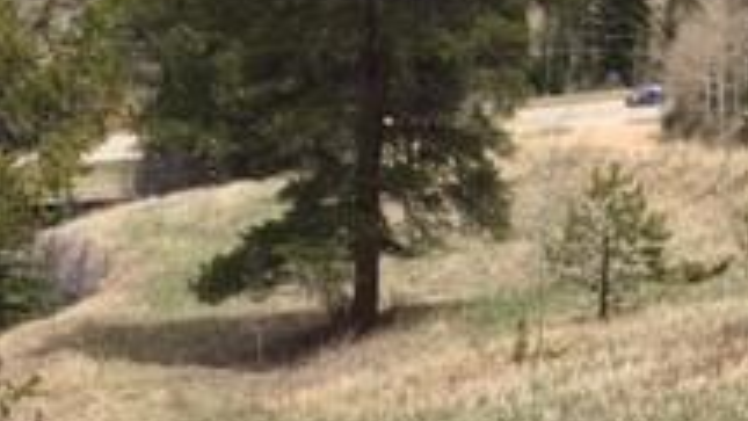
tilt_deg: -10.9
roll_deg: -3.3
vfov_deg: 12.8
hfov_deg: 21.5
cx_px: 828
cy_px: 334
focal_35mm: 94
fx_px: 1865
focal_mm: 4.15
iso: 32
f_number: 2.2
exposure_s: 1/1799
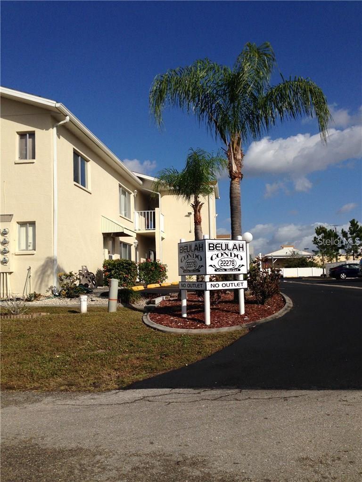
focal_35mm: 33
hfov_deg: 42.9
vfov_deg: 55.4
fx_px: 460
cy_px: 241
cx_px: 181
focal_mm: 4.12
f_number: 2.4
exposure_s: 1/3876
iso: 50
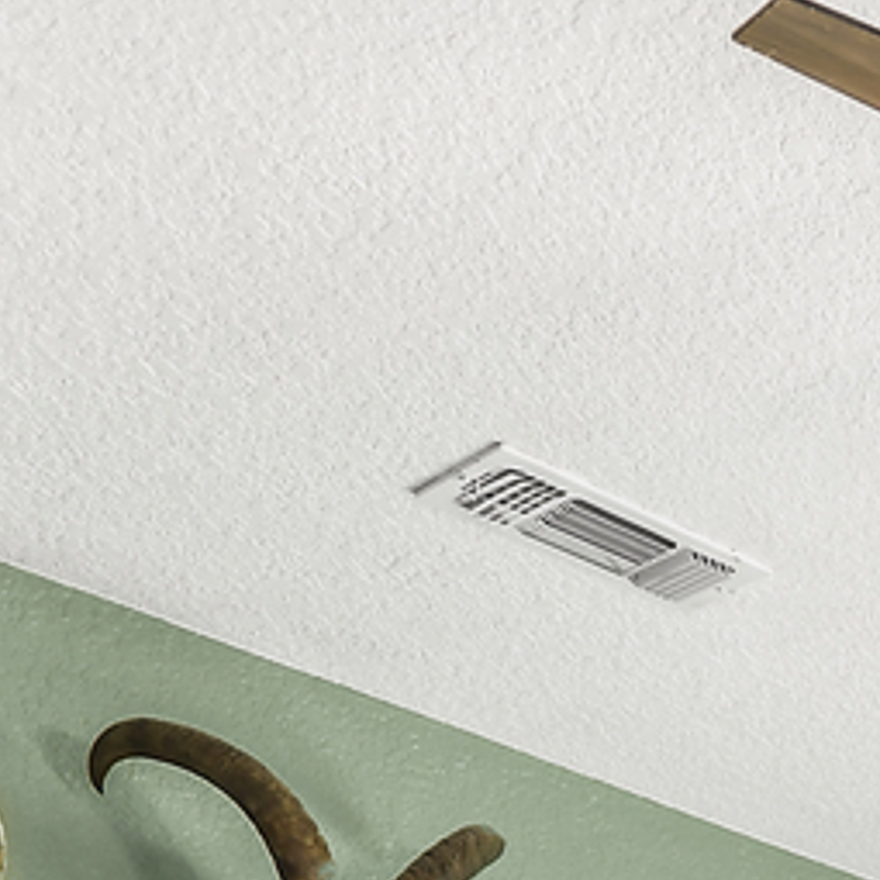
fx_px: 2330
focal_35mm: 81
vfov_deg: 15.9
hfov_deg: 15.9
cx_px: 1839
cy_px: 1836
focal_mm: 10
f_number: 5
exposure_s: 1/2
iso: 125
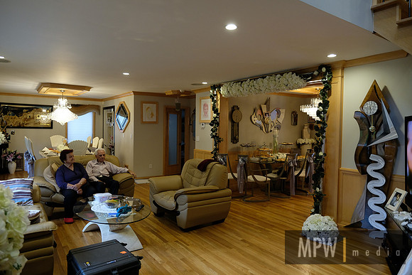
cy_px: 138
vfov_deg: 53.2
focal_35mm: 24
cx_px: 206
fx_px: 275
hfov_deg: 73.7
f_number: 2.8
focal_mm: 16
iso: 1250
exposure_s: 1/125
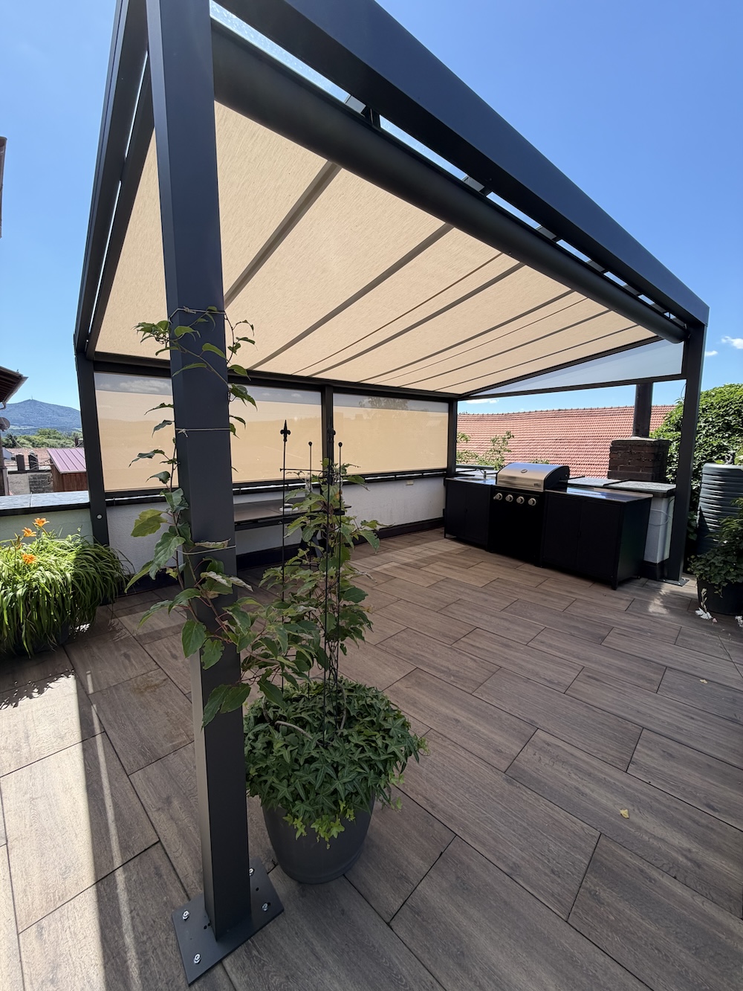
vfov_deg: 102.1
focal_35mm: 14
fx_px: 401
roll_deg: -0.4
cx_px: 372
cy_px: 496
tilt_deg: -7.4
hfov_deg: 85.7
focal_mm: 2.22
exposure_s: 1/686
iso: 40
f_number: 2.2
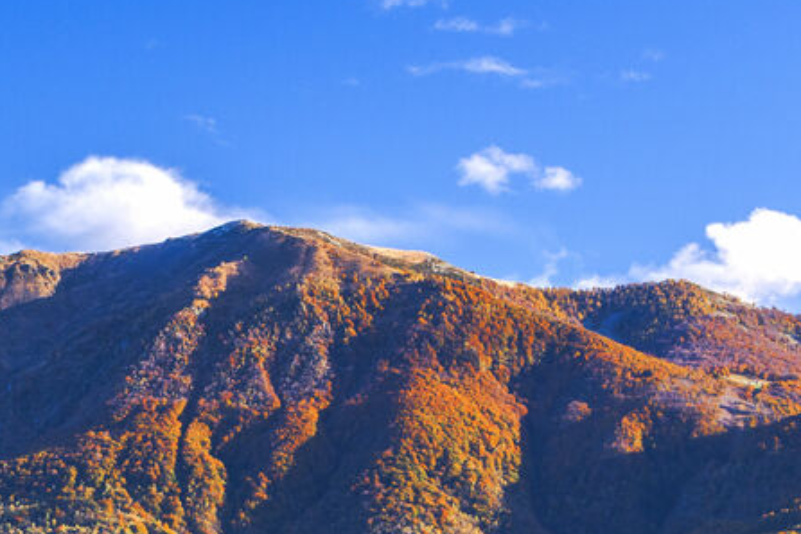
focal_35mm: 139
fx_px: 3091
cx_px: -190
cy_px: 873
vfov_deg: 9.5
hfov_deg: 14.3
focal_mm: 31
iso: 100
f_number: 6.3
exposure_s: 1/80
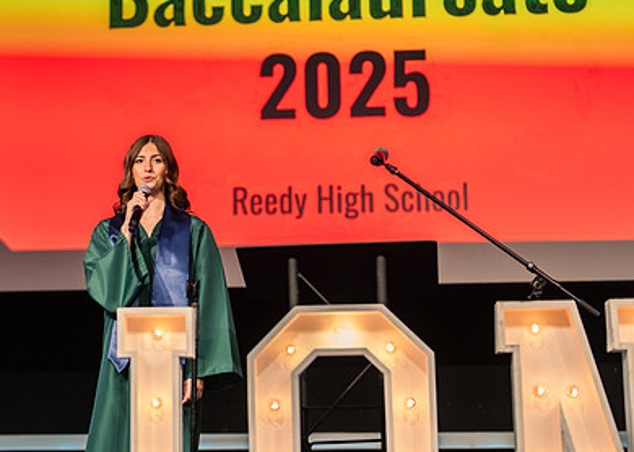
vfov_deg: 16.1
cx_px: 173
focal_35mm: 89
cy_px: 208
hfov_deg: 22.2
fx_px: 1601
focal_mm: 50
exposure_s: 1/800
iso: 1000
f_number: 1.2
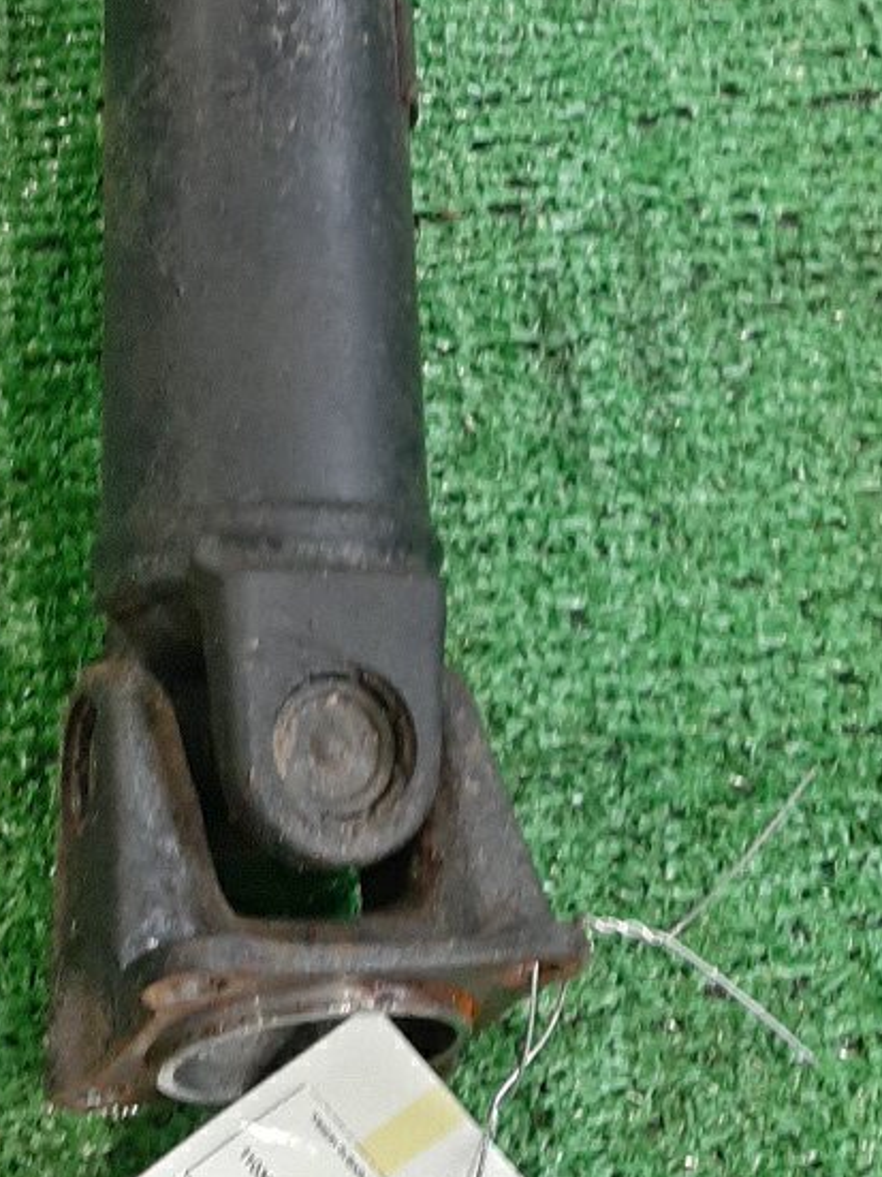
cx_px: 199
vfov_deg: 27.1
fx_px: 2311
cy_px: 23
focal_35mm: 68
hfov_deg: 21.4
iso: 230
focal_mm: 3.93
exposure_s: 1/50
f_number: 1.7
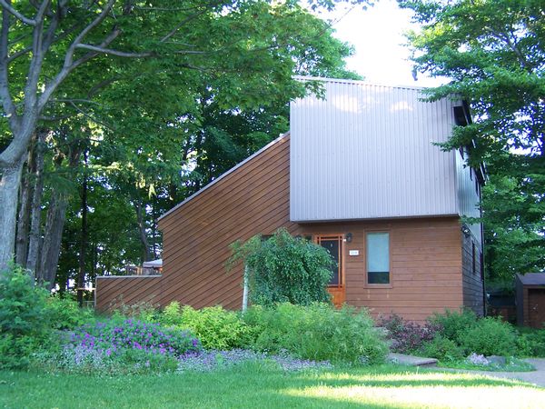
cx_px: 272
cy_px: 204
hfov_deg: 49.0
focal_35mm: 38
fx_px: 598
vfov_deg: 37.7
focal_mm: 6.3
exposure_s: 1/30
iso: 100
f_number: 2.8
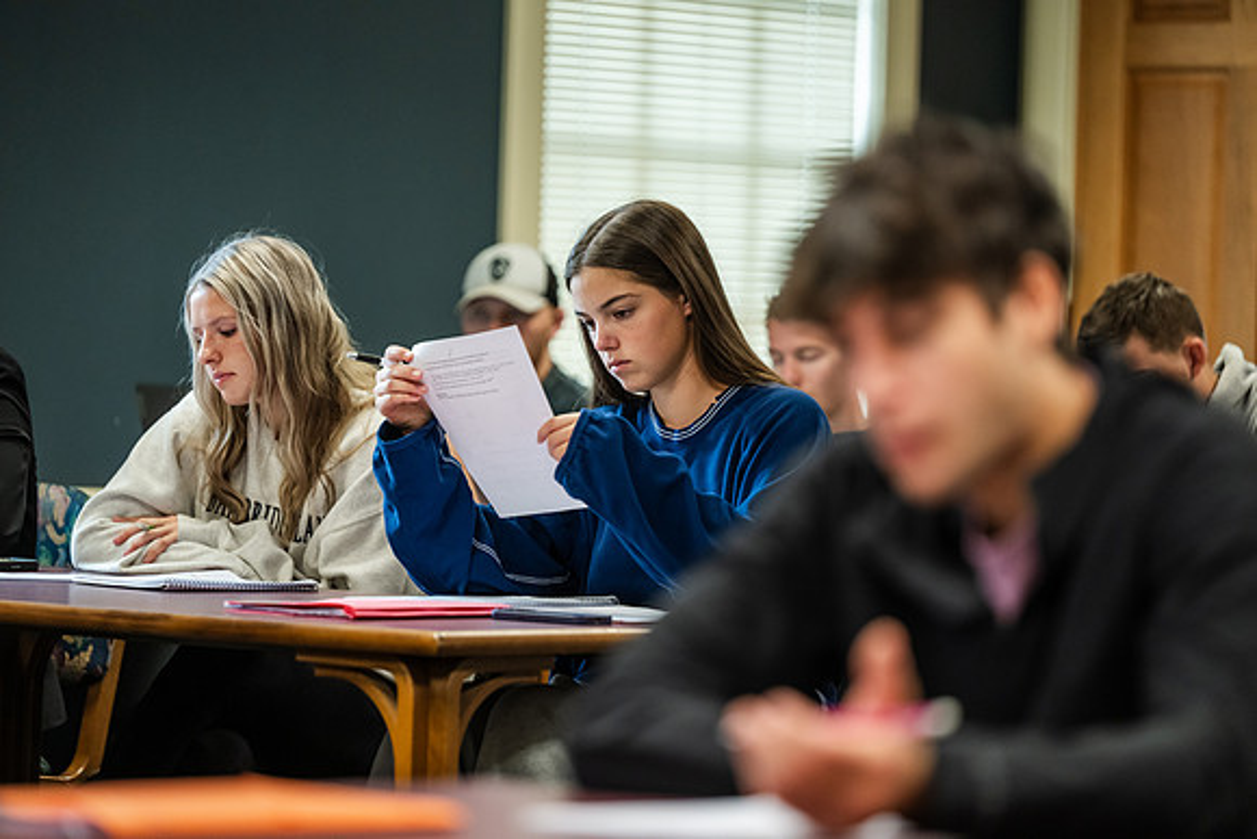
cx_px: 628
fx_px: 5762
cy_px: 420
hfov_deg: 12.4
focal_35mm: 165
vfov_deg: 8.3
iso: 1600
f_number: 2.8
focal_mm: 165
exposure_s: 1/160
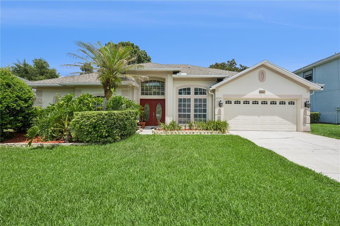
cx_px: 170
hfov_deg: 100.4
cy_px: 113
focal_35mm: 15
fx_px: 142
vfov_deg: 77.3
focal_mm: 15
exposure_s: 1/500
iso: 200
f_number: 9
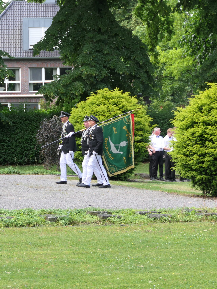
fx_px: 1087
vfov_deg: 15.2
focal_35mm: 130
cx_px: 27
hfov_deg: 11.3
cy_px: 144
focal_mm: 33
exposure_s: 1/125
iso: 500
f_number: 4.1
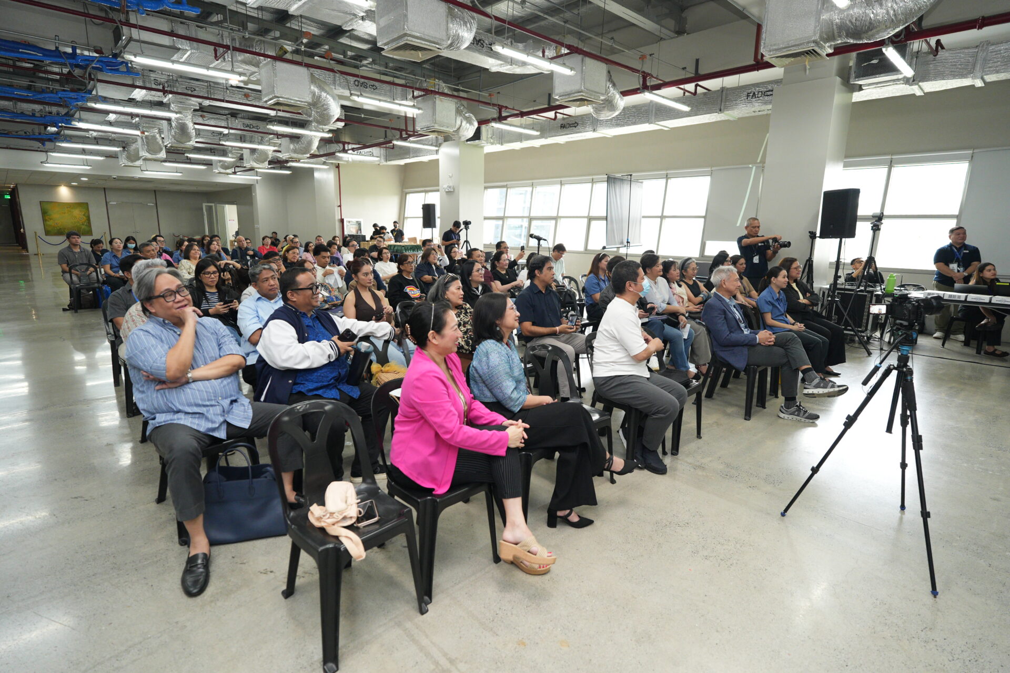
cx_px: 505
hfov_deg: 86.9
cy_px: 336
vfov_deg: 64.6
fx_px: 533
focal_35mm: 19
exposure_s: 1/250
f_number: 2.8
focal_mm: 19
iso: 2500
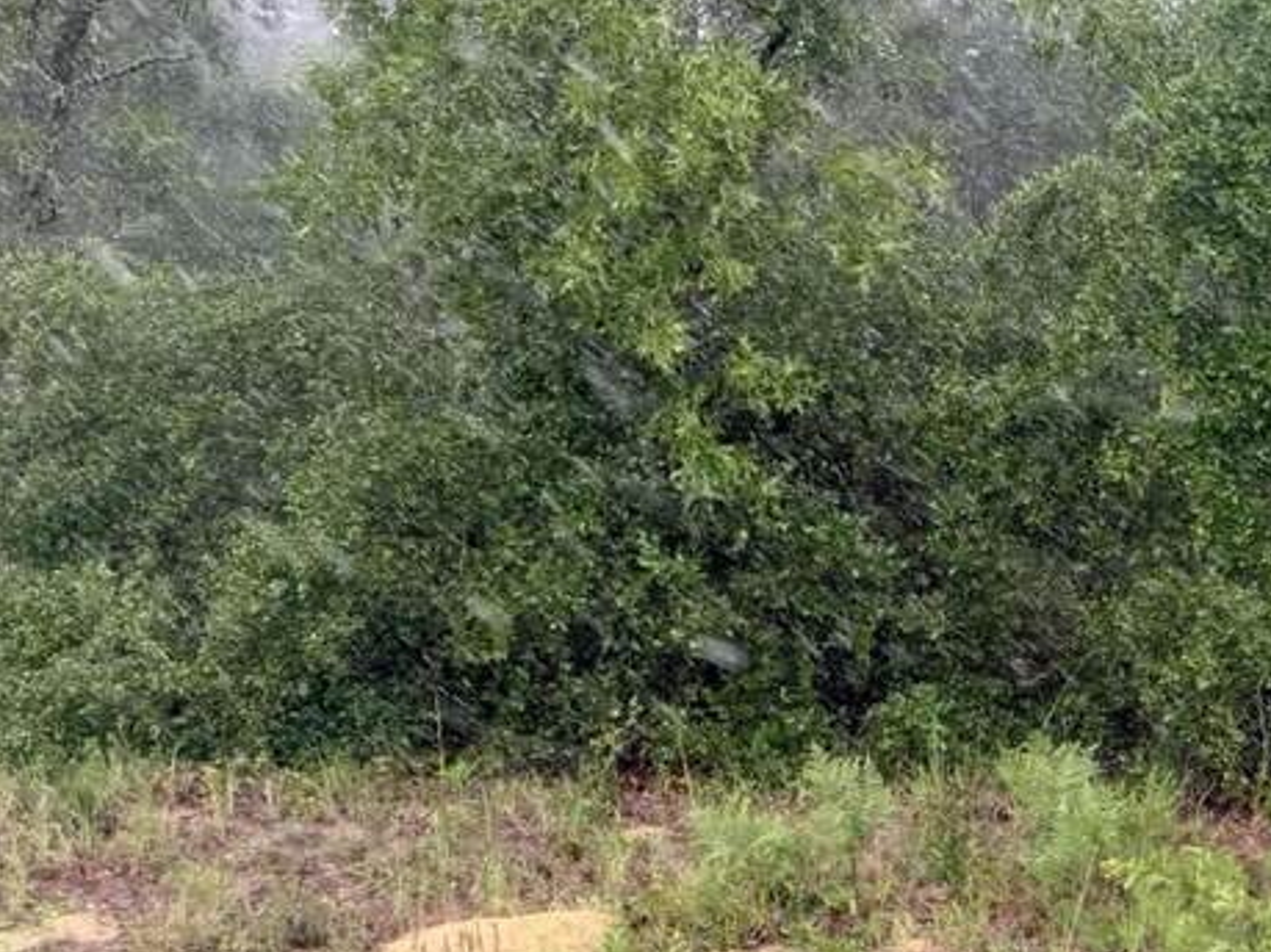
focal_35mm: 67
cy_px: 570
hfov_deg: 27.9
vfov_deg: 21.9
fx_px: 2459
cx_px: 1146
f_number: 1.78
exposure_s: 1/182
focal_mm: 6.76
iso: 80
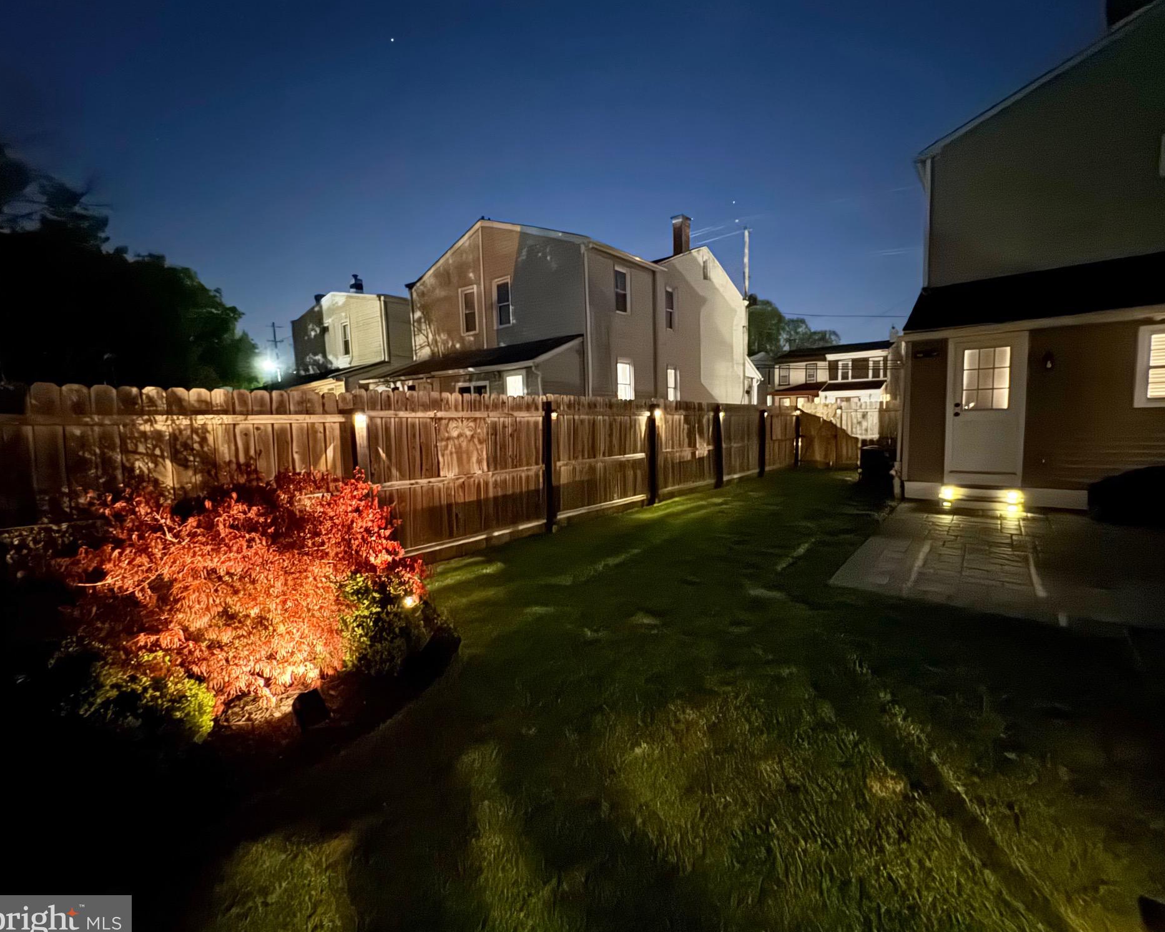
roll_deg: +1.6
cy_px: 467
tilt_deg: -5.6
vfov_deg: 84.0
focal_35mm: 15
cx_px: 615
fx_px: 517
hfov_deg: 96.7
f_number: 2.2
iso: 5000
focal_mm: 2.22
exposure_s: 1/4
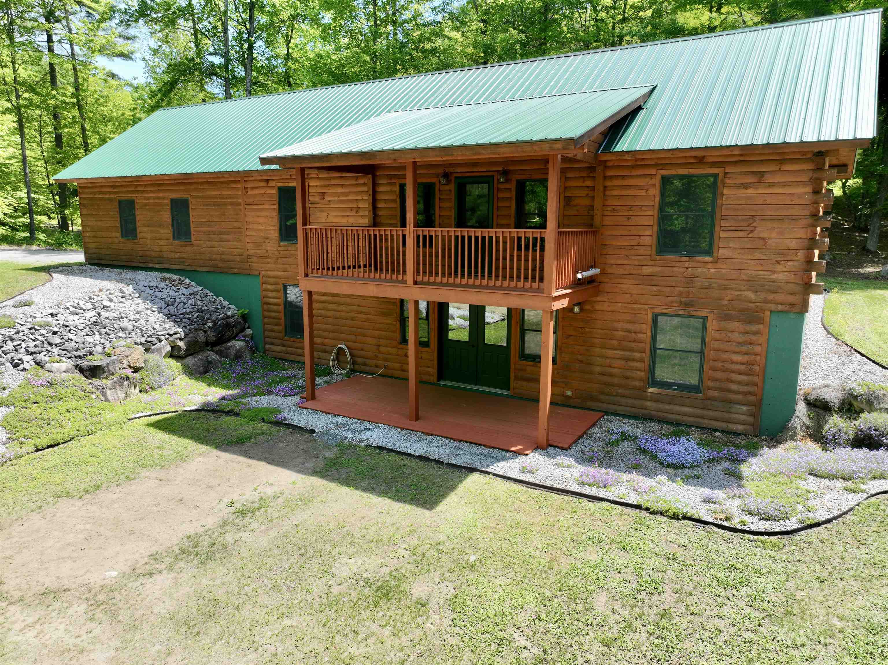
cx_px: 444
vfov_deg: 56.8
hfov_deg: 71.6
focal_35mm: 24
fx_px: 615
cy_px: 332
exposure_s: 1/1000
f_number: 2.8
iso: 210
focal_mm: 12.29
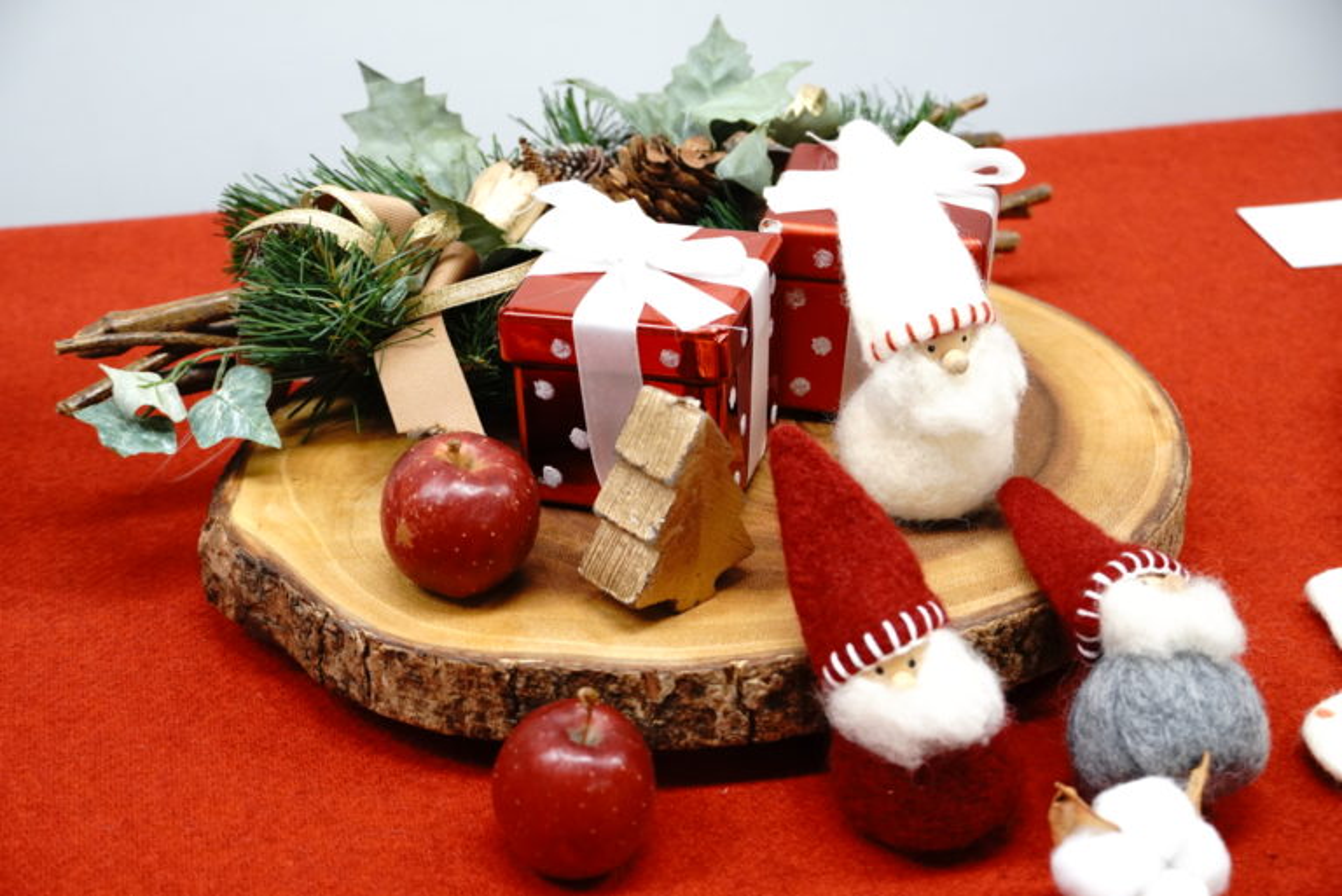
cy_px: 448
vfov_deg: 22.1
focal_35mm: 62
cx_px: 671
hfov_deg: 32.6
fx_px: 2294
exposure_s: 1/80
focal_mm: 41
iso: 2000
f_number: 5
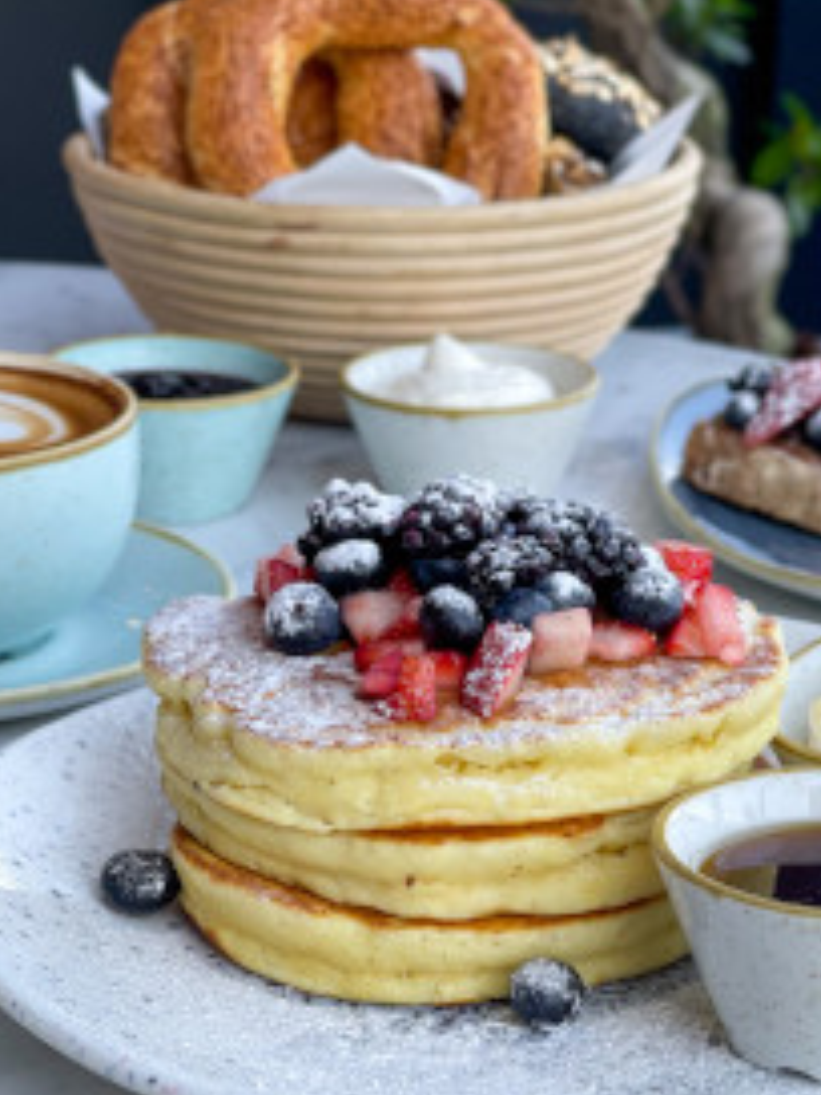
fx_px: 2973
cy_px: 753
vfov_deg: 20.8
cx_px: 555
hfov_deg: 15.7
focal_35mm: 94
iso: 40
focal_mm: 7.5
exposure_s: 1/100
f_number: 2.2
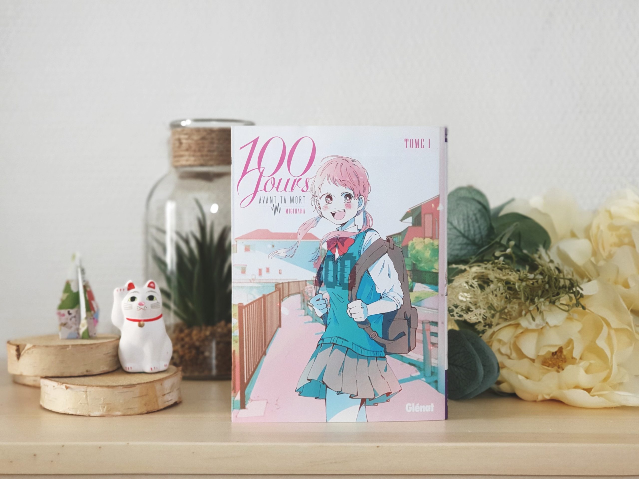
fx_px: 960
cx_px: 320
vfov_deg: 28.0
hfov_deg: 36.8
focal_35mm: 52
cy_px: 240
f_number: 2.4
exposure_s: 1/50
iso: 160
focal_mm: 6
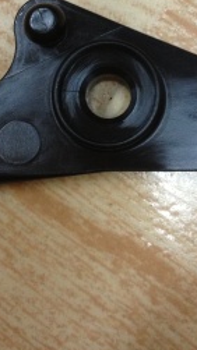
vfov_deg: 30.5
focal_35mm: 68
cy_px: 92
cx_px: 123
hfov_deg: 17.7
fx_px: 632
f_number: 2.4
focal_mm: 4.28
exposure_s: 1/20
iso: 250
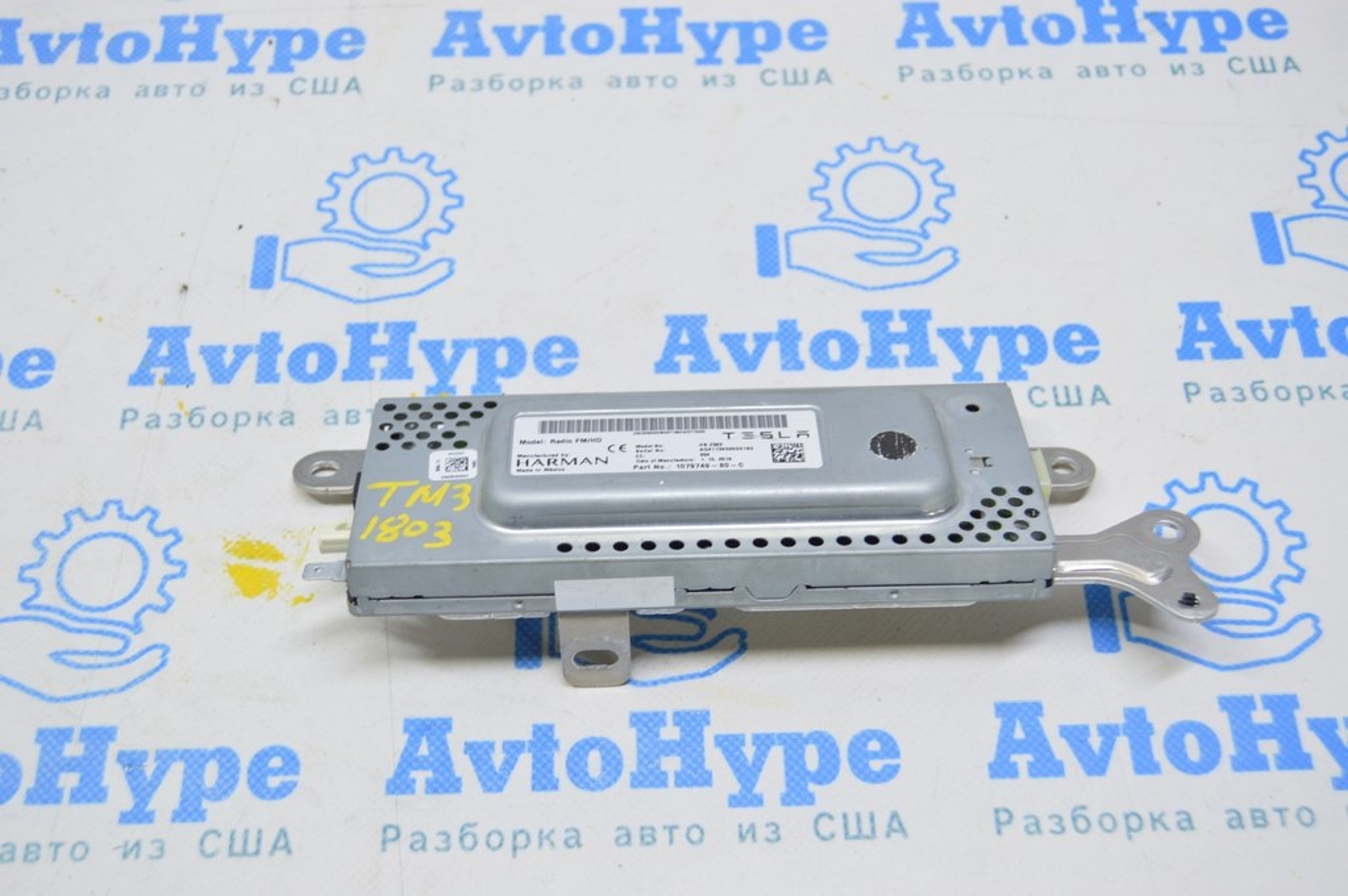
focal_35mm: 46
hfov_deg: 42.4
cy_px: 448
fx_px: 1740
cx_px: 674
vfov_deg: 28.9
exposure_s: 1/20
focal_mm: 31
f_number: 5.6
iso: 400
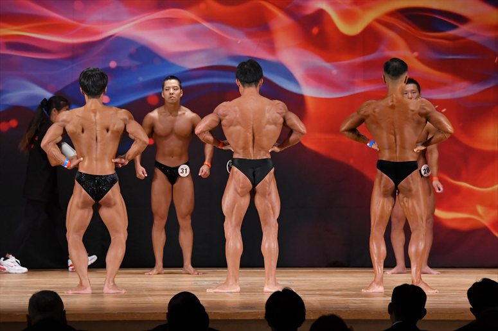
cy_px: 166
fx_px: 2793
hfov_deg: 10.2
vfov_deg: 6.8
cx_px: 249
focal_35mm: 202
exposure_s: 1/400
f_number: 5.6
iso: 3200
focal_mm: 135
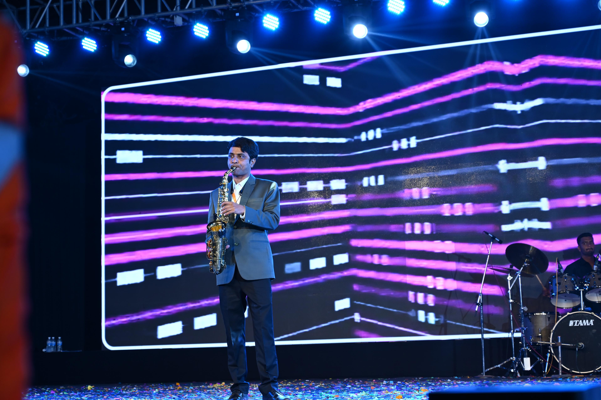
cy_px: 200
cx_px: 300
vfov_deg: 22.6
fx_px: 1001
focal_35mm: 60
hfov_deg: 33.4
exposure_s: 1/125
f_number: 5.6
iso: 800
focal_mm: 60
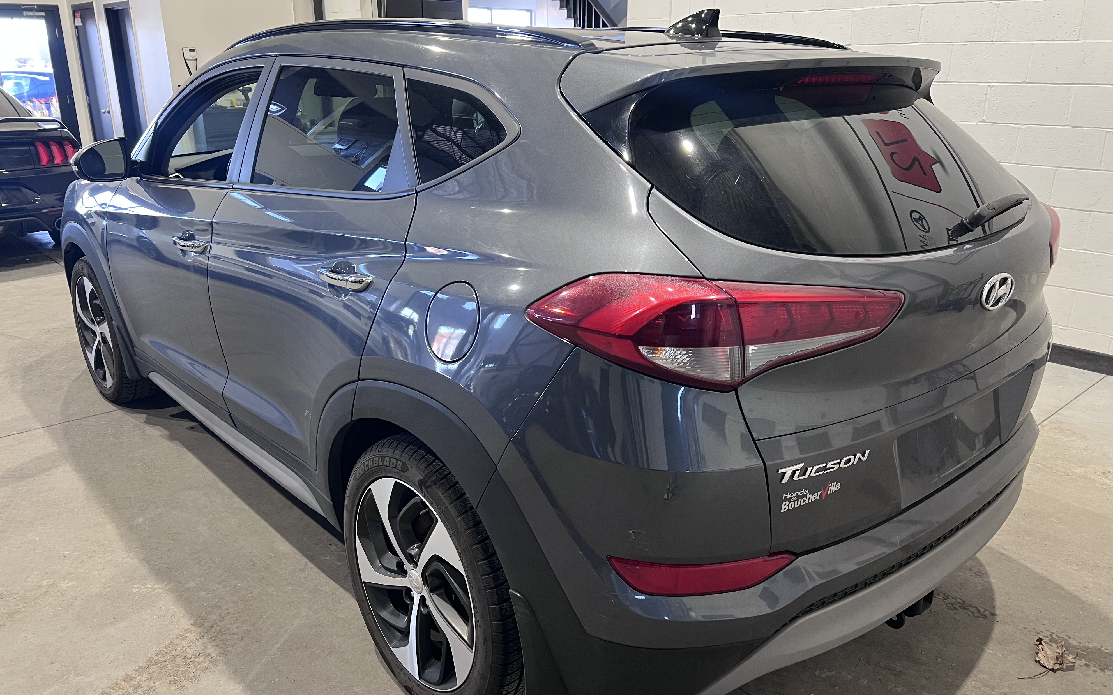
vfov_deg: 44.5
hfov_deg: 66.5
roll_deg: +0.4
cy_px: 346
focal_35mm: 28
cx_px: 549
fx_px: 849
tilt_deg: -17.0
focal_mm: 5.7
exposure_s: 1/60
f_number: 1.5
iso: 100
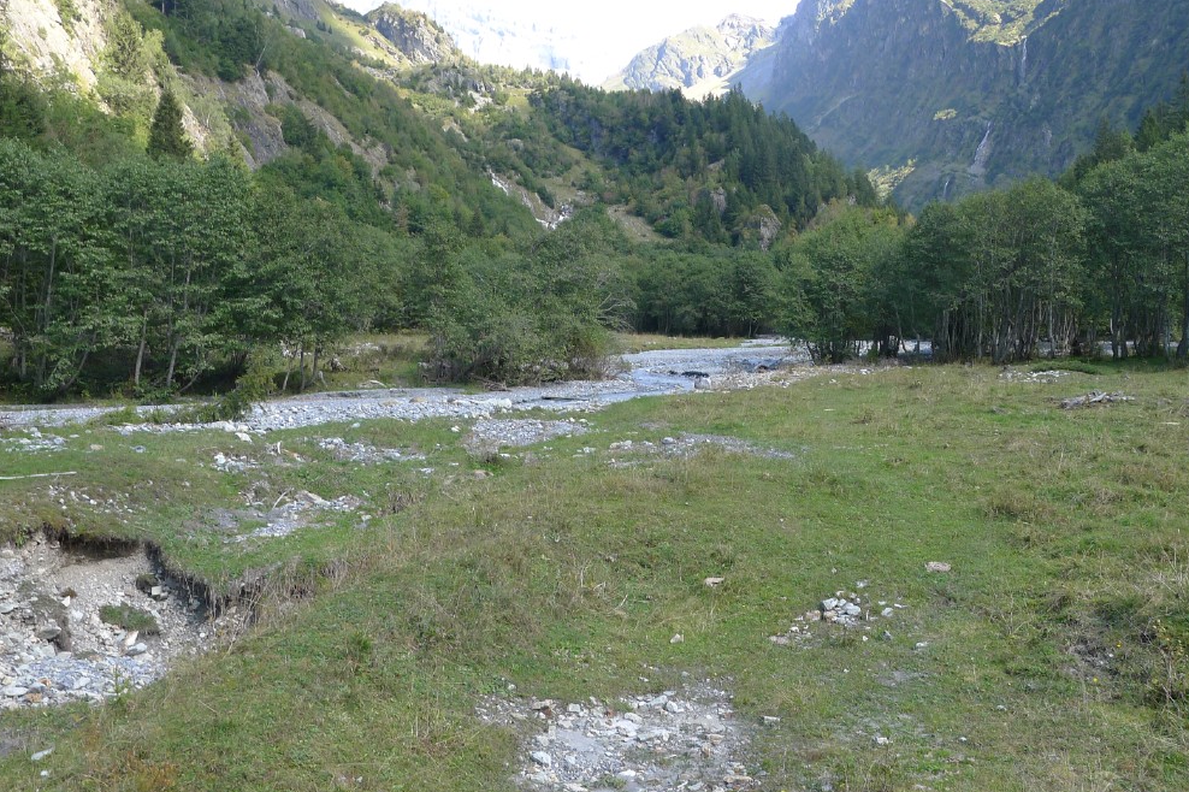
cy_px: 366
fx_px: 1123
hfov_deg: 55.7
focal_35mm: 34
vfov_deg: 38.8
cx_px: 656
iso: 80
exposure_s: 1/200
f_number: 2.8
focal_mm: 6
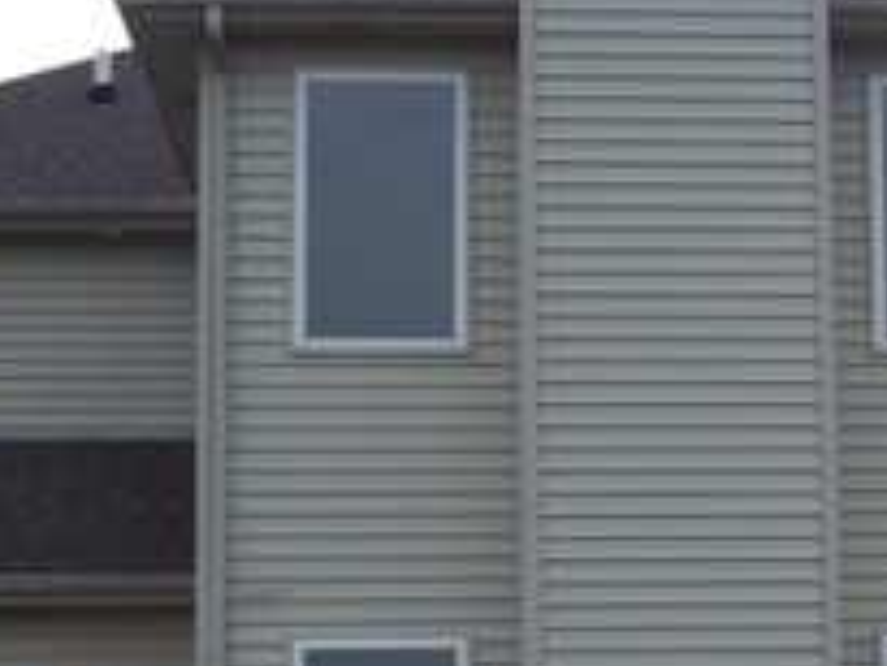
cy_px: 662
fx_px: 2718
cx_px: 710
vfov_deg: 13.8
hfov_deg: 18.4
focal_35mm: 106
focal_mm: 6.2
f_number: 3.4
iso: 100
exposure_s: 1/1000
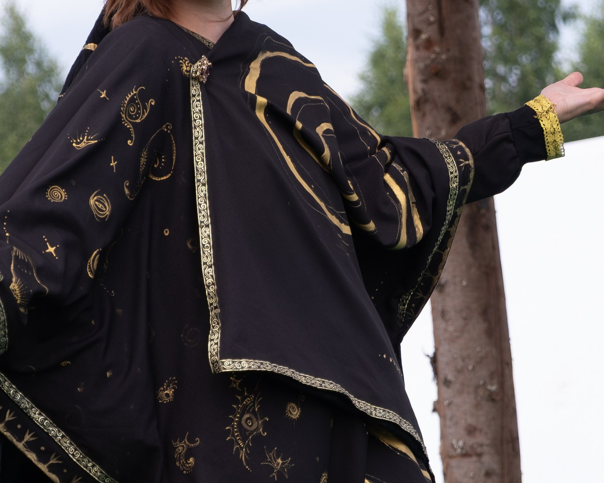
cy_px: 288
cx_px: 263
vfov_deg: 6.4
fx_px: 4344
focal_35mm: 243
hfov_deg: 8.0
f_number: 4
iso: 200
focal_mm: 55
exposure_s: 1/800
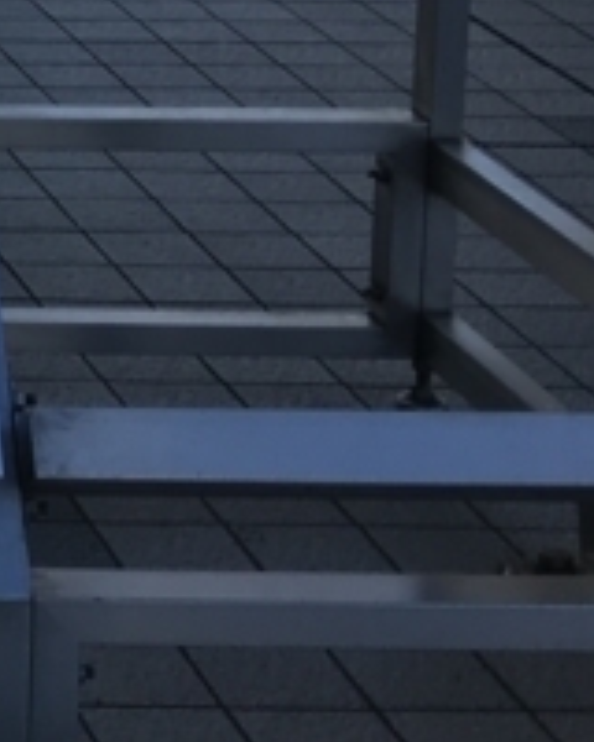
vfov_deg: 12.6
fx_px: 3186
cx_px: -999
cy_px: -378
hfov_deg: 9.2
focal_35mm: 145
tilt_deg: -7.3
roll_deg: +0.0
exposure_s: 1/1054
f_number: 2.2
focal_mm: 4.15
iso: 25
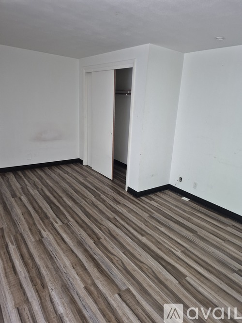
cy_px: 162
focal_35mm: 23
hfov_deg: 58.9
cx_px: 121
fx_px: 214
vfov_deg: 73.9
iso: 640
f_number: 1.8
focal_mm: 5.4
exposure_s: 1/60
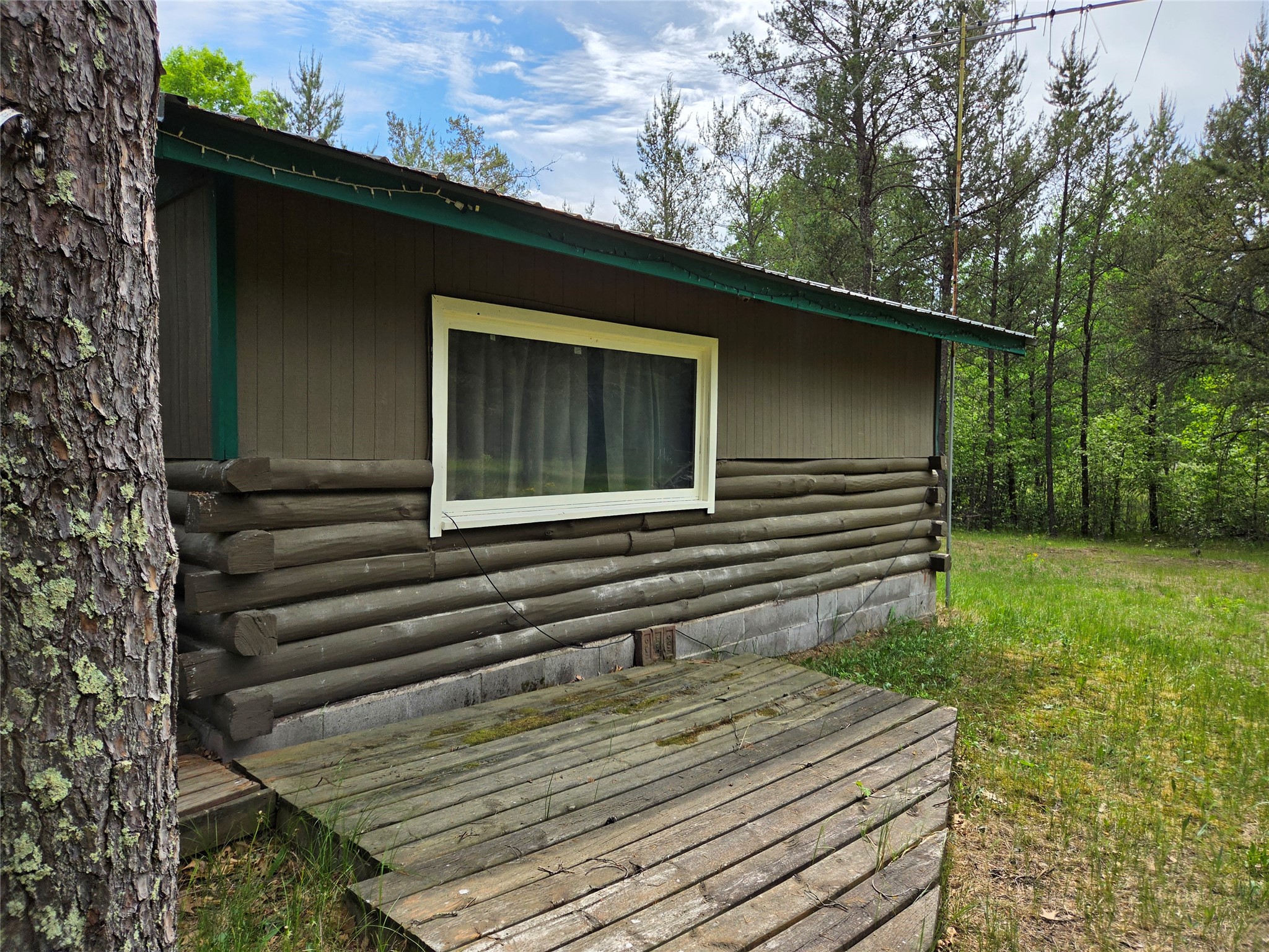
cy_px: 476
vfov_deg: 58.9
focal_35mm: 23
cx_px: 634
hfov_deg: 73.9
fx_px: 843
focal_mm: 5.4
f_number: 1.8
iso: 80
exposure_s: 1/4459
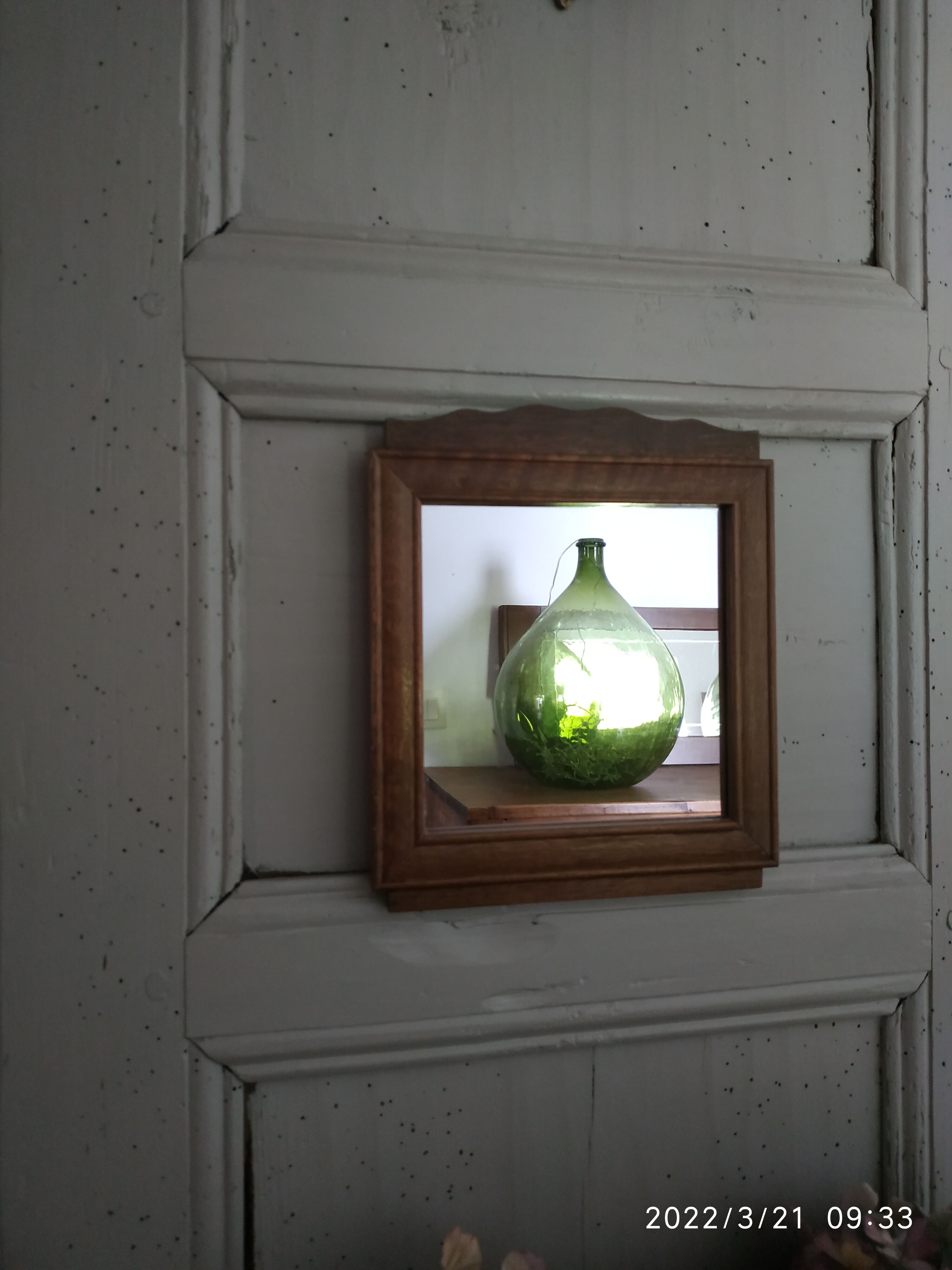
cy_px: 635
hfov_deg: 56.8
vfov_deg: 71.6
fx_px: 880
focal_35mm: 24
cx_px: 476
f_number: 1.9
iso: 500
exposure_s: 1/20
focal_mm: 3.94
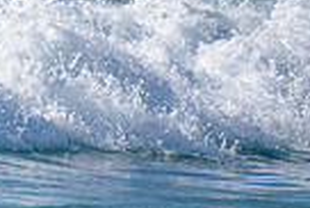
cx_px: -489
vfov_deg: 0.5
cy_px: 18
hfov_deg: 0.8
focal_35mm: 2613
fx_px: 22525
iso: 180
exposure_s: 1/2000
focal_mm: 500
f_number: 5.6
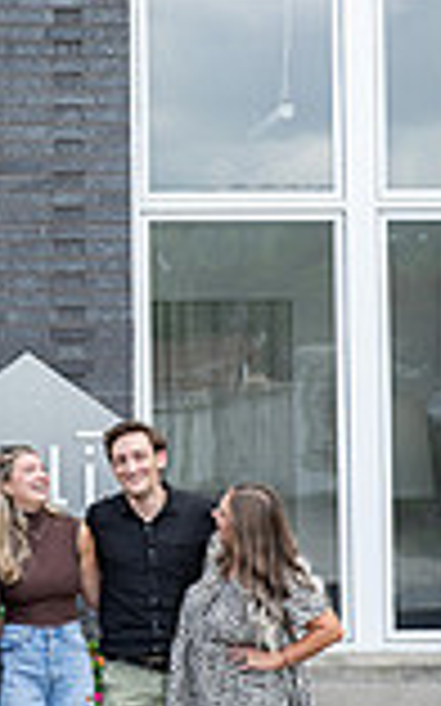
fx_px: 2810
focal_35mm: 146
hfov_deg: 8.9
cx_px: -50
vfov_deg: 14.3
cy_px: 234
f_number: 4
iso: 100
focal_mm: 50
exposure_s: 1/160
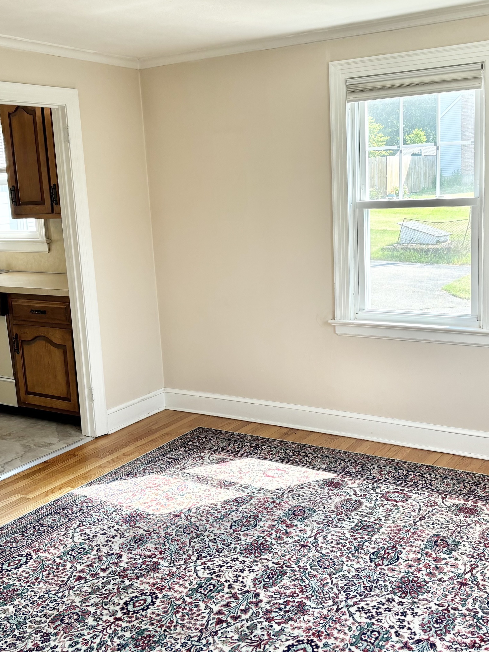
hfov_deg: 36.8
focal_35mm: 39
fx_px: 735
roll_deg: +1.7
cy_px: 322
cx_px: 266
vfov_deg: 47.9
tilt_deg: -10.0
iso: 40
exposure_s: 1/203
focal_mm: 5.96
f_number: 1.6
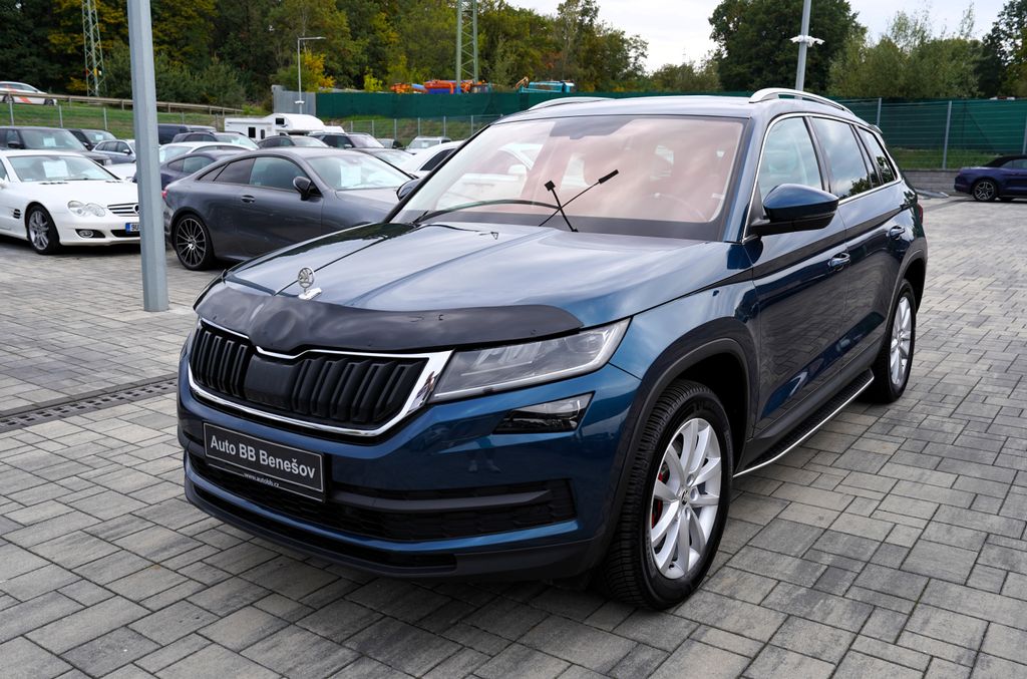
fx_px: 854
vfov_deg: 43.4
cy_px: 340
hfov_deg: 62.1
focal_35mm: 30
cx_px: 514
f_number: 5.6
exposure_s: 1/125
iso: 100
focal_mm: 30
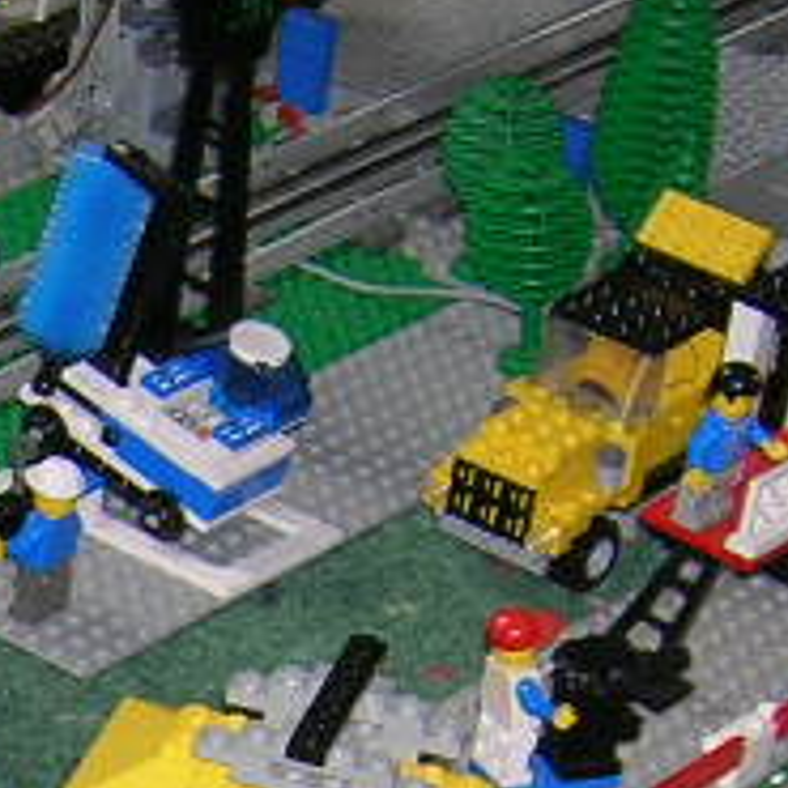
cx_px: -400
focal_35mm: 166
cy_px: 1201
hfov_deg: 10.2
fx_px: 4275
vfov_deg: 10.2
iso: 50
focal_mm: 5.7
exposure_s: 1/60.1
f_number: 2.9
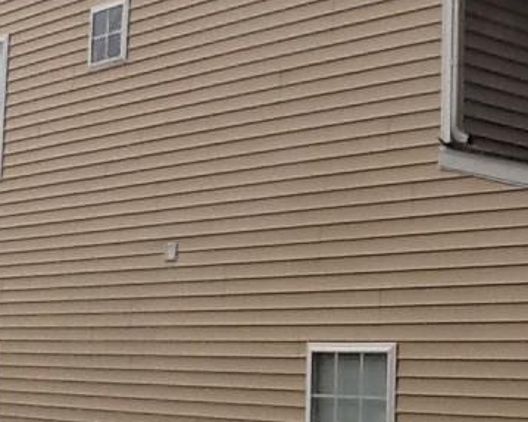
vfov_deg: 13.4
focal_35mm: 115
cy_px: 279
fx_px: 1797
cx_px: 438
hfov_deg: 16.6
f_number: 2.4
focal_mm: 2.03
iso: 40
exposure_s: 1/637
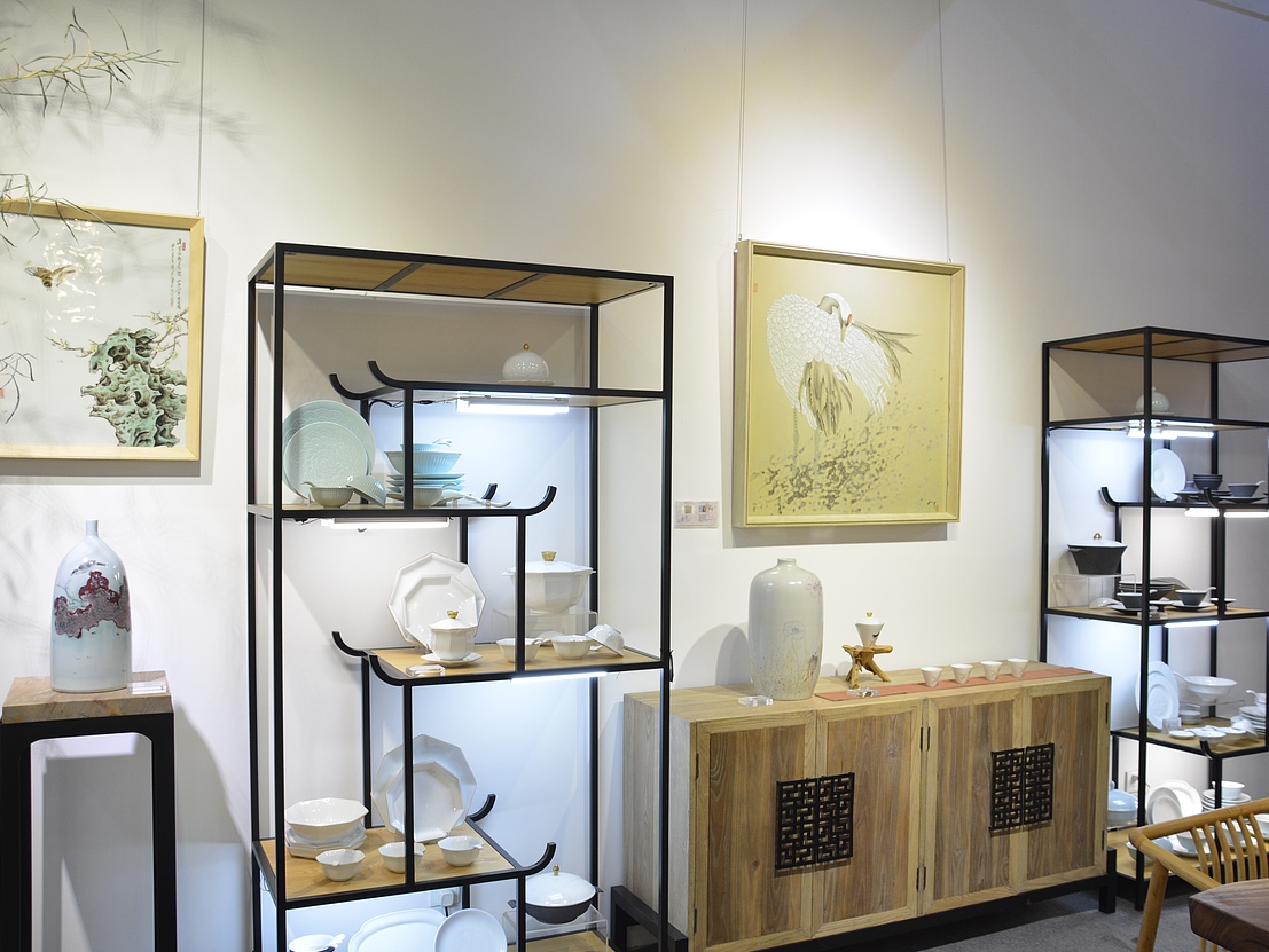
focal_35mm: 30
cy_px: 485
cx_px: 679
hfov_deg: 59.9
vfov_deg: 46.8
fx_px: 1100
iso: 320
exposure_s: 1/15
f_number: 5
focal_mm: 18
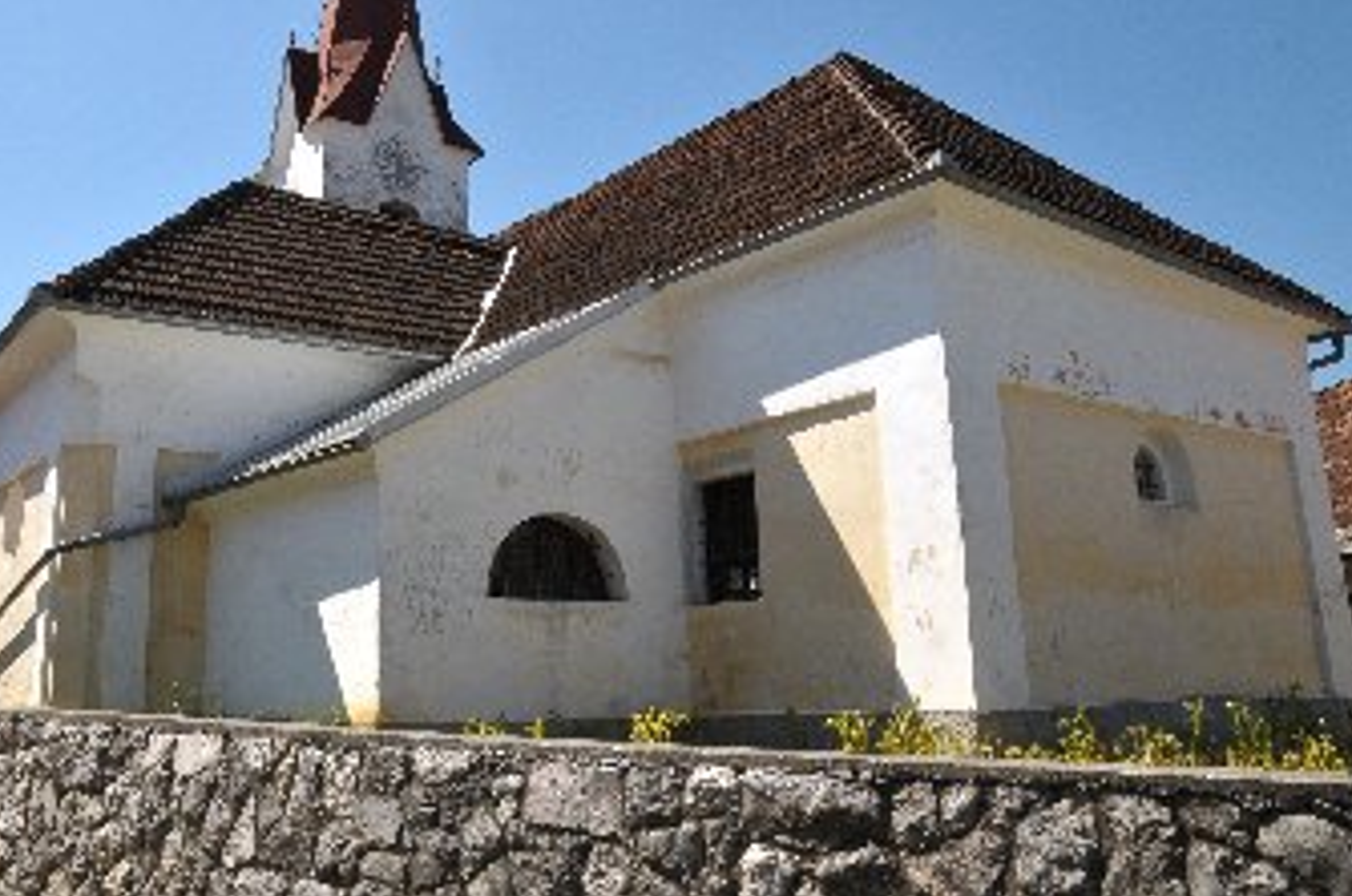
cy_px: 303
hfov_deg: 58.4
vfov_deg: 40.5
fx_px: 1199
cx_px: 543
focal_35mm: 32
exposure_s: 1/250
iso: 400
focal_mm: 16
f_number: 14
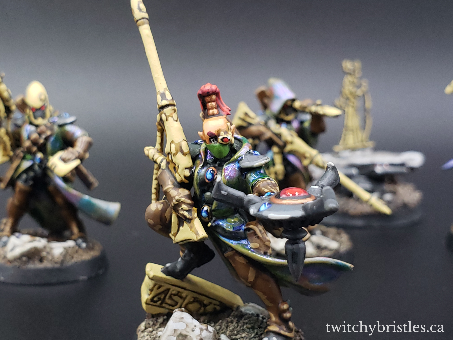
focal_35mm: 26
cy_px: 170
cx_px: 226
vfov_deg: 53.1
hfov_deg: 67.3
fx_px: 340
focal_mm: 4.3
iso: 160
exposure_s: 1/50
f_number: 2.4
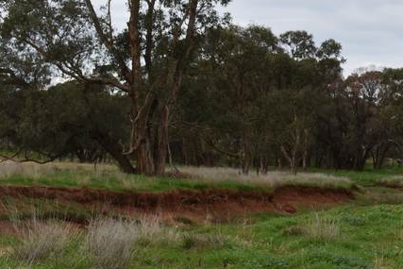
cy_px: 224
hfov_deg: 18.7
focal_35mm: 104
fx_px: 1167
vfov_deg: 13.1
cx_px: 470
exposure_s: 1/125
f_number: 5.6
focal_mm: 29
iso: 100
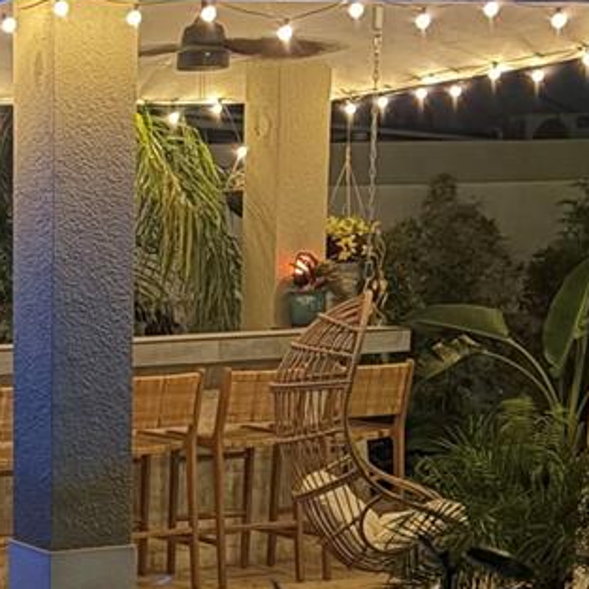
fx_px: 1694
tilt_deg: -9.6
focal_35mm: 88
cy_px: 610
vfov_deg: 19.1
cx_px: -216
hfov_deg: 18.1
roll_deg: +1.5
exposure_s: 1/15
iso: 640
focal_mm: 5.96
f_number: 1.6
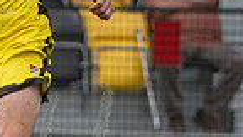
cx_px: -19
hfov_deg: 1.5
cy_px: 112
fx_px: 9504
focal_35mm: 1475
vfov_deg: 0.8
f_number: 4
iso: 400
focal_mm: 200
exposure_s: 1/1600
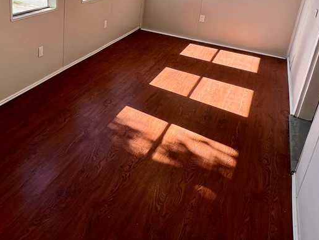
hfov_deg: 59.9
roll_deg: -0.5
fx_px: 240
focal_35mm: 26
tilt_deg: -16.9
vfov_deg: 47.6
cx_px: 49
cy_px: 23
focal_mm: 1.57
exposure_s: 1/143
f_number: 1.8
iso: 32
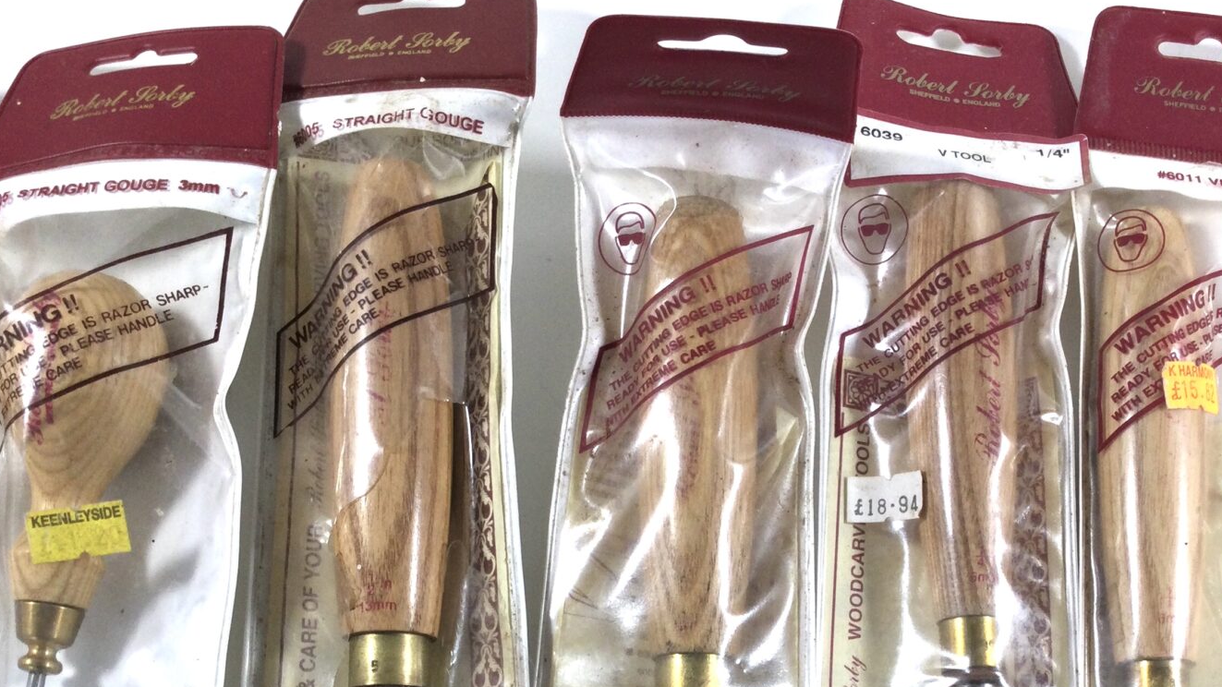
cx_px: 732
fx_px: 1588
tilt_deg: -76.1
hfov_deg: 41.9
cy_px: 653
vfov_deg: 23.6
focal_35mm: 49
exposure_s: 1/100
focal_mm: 3.3
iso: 40
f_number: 2.4
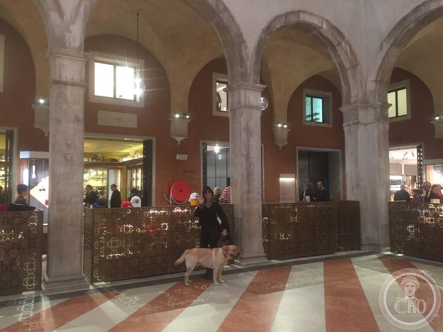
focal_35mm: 29
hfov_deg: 61.7
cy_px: 166
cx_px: 222
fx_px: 371
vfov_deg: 48.2
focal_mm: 4.15
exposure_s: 1/20
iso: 250
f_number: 2.2
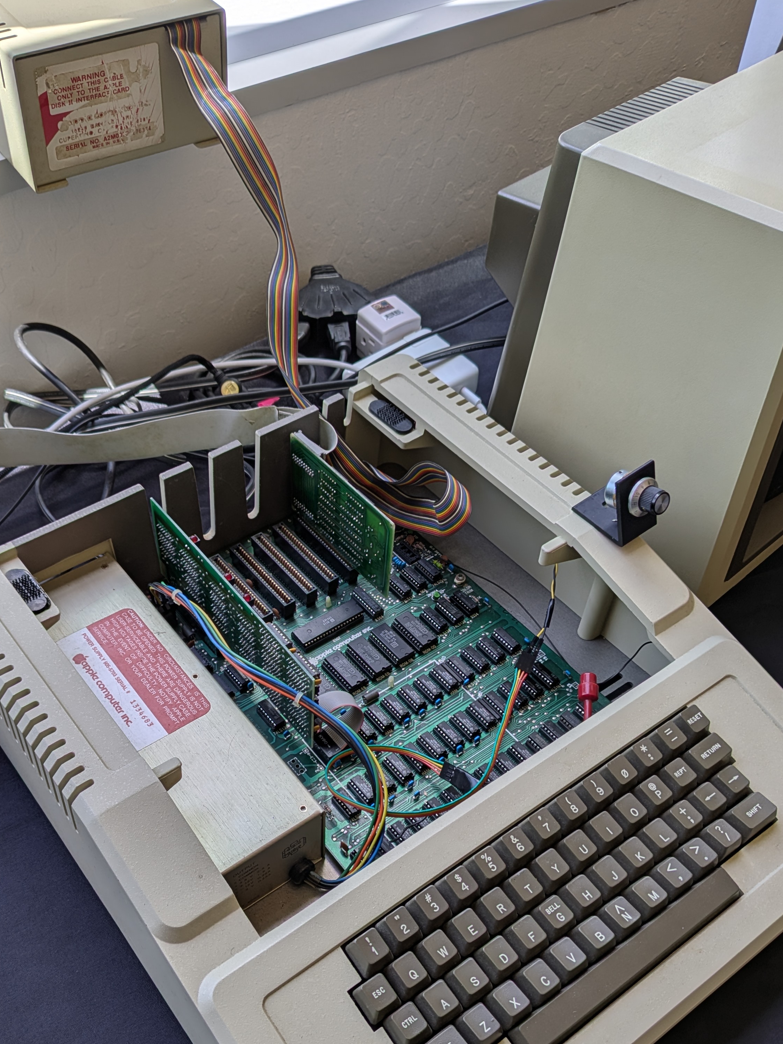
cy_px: 671
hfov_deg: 43.9
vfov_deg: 55.9
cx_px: 306
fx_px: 965
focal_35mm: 32
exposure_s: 1/322
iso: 65
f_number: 1.7
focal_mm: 4.53
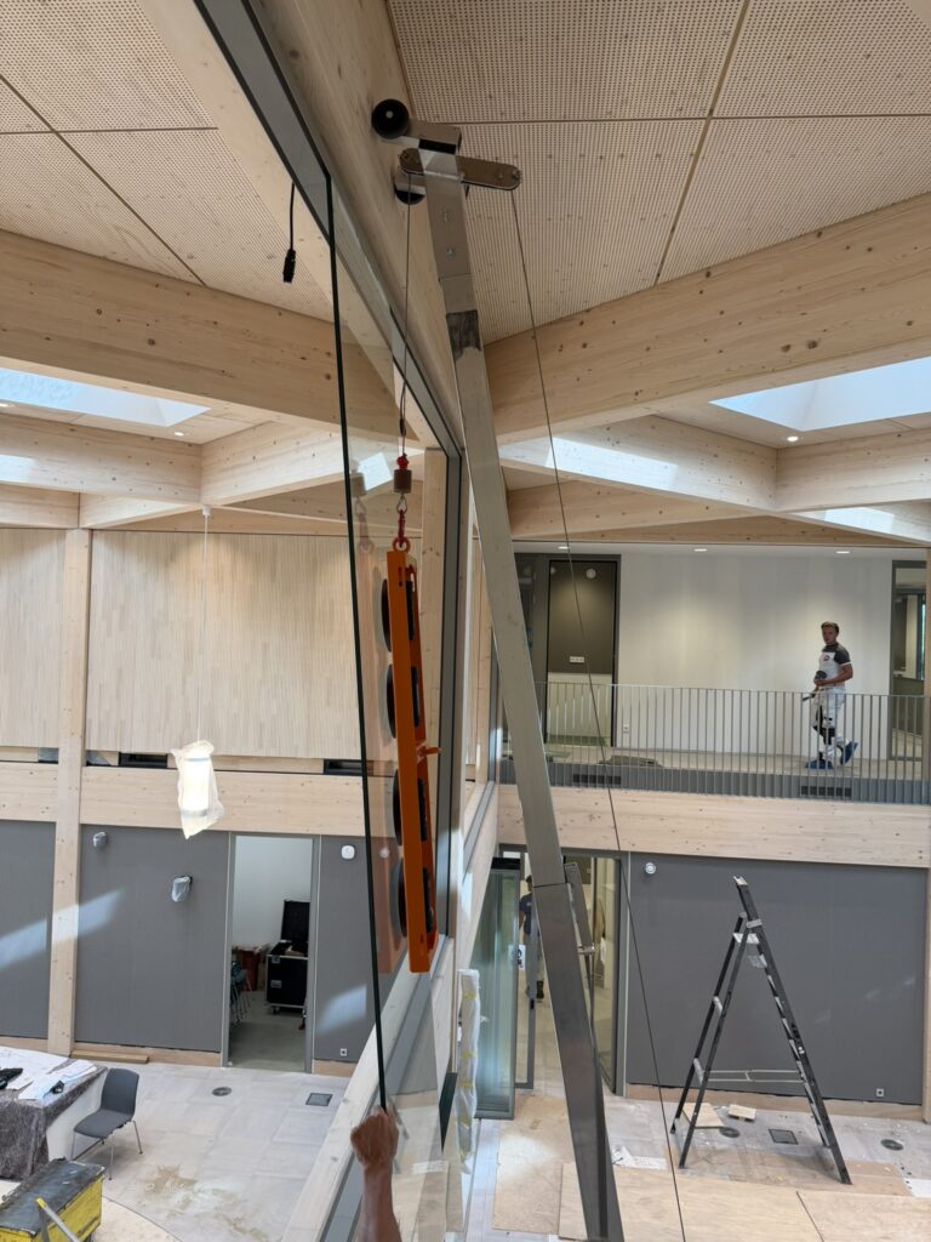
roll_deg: -2.0
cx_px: 466
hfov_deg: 56.8
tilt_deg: +0.8
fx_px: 861
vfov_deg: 71.6
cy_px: 621
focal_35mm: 24
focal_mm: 6.76
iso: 100
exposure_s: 1/121
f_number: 1.78
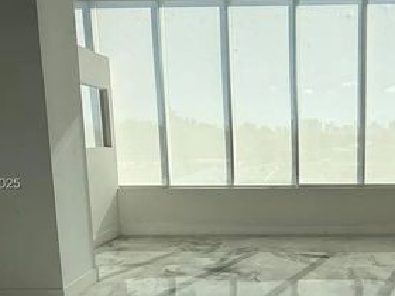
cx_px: 296
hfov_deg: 54.2
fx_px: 365
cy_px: 185
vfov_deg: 43.8
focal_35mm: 32
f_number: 2.2
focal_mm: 2.22
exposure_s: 1/651
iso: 50
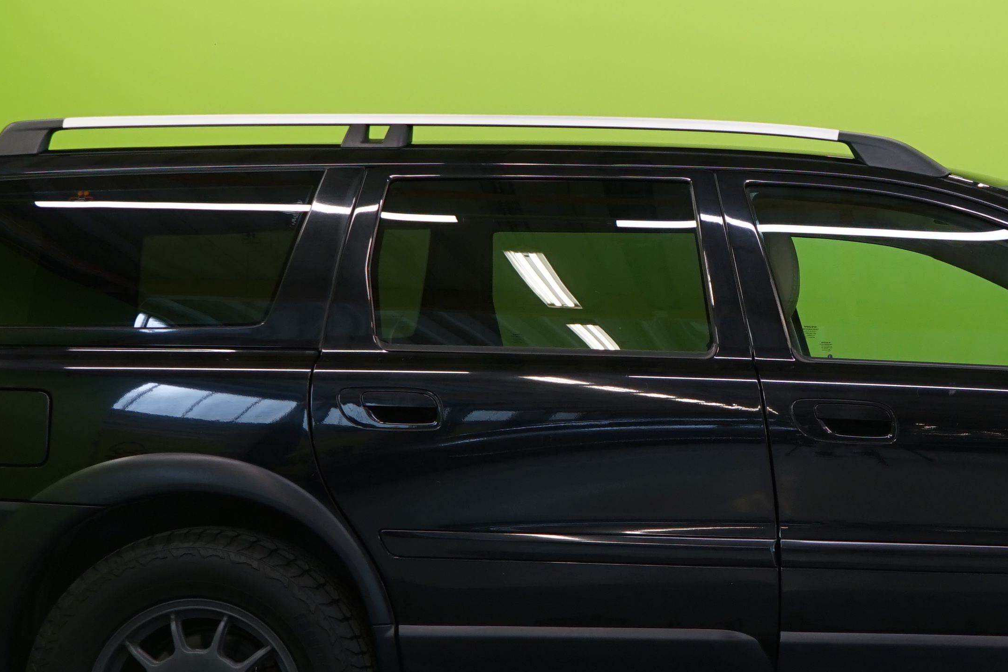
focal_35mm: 78
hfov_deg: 25.5
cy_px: 404
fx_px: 2184
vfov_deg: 17.5
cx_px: 825
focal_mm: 28
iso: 400
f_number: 5.6
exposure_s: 1/30
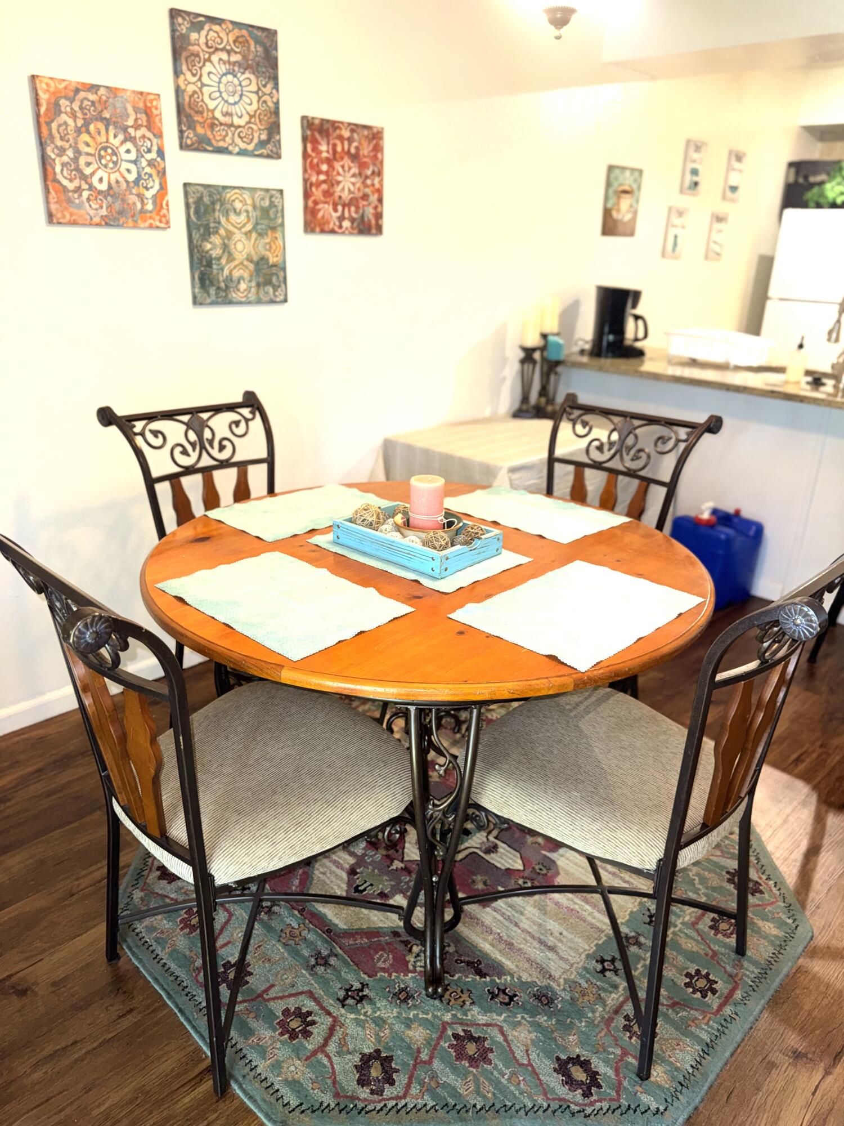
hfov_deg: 56.8
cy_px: 563
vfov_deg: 71.6
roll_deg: -2.1
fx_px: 780
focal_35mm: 24
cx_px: 422
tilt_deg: -22.3
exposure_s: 1/20
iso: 100
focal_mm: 6.76
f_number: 1.78
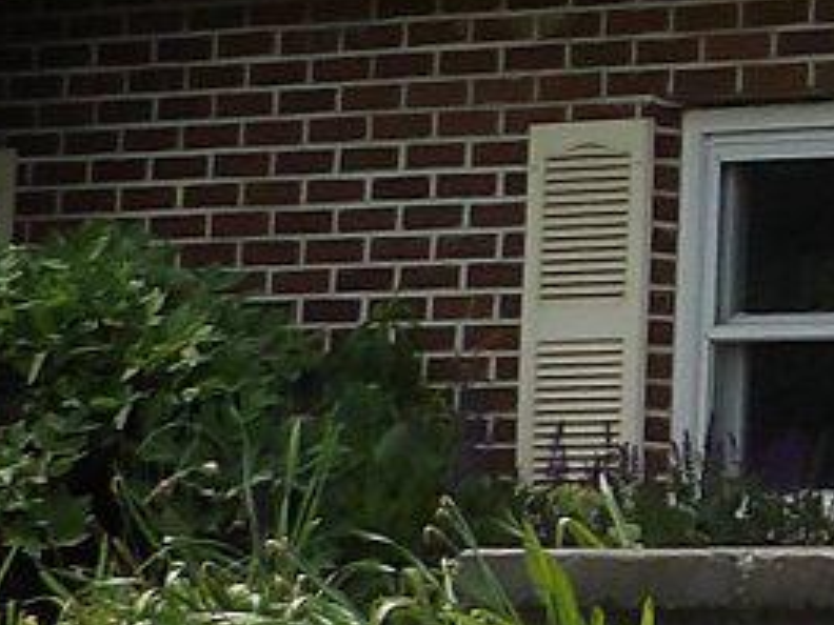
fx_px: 6168
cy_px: -148
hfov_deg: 7.2
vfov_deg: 5.8
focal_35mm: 256
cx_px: 2180
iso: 100
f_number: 3.1
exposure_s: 1/732
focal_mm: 5.9
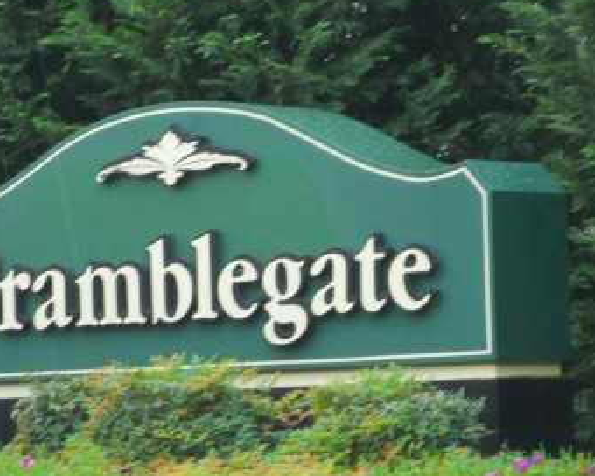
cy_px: 229
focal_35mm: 257
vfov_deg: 6.0
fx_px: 4526
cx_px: 327
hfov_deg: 7.5
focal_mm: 25
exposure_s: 1/60
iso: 400
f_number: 6.6
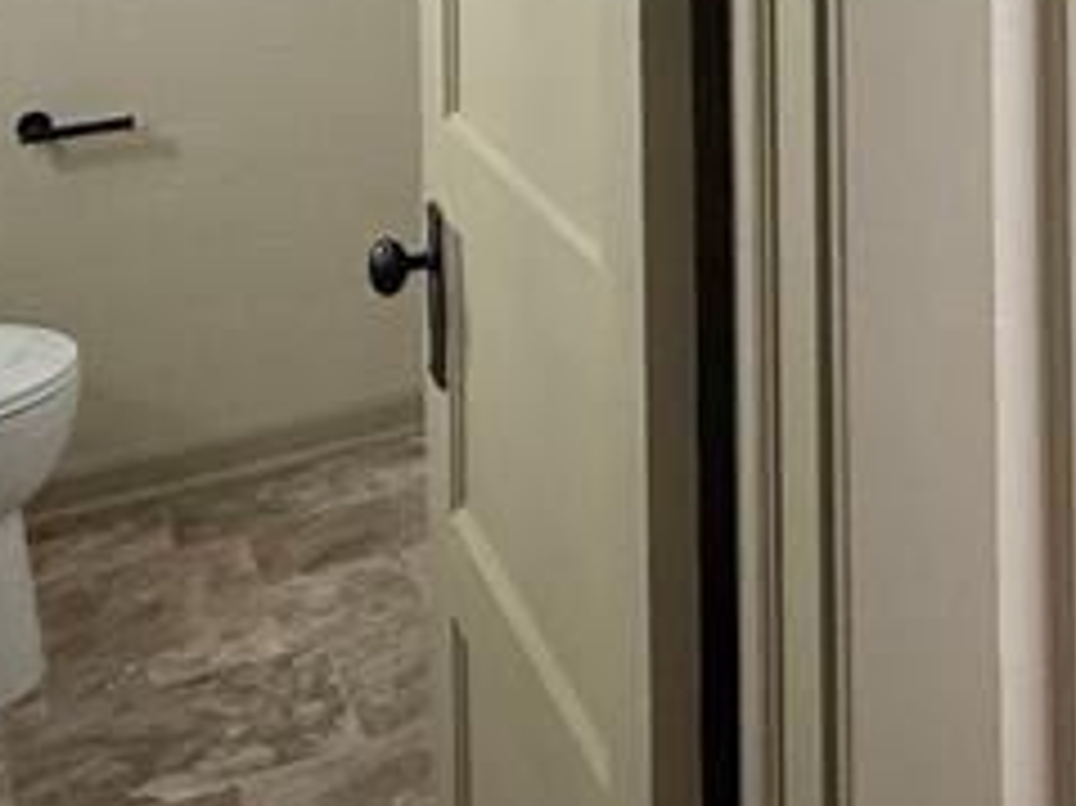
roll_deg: +0.8
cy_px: -356
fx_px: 1864
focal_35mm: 60
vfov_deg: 21.1
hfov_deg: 29.9
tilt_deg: -0.4
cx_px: 1085
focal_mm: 2.22
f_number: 2.2
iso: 250
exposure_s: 1/120
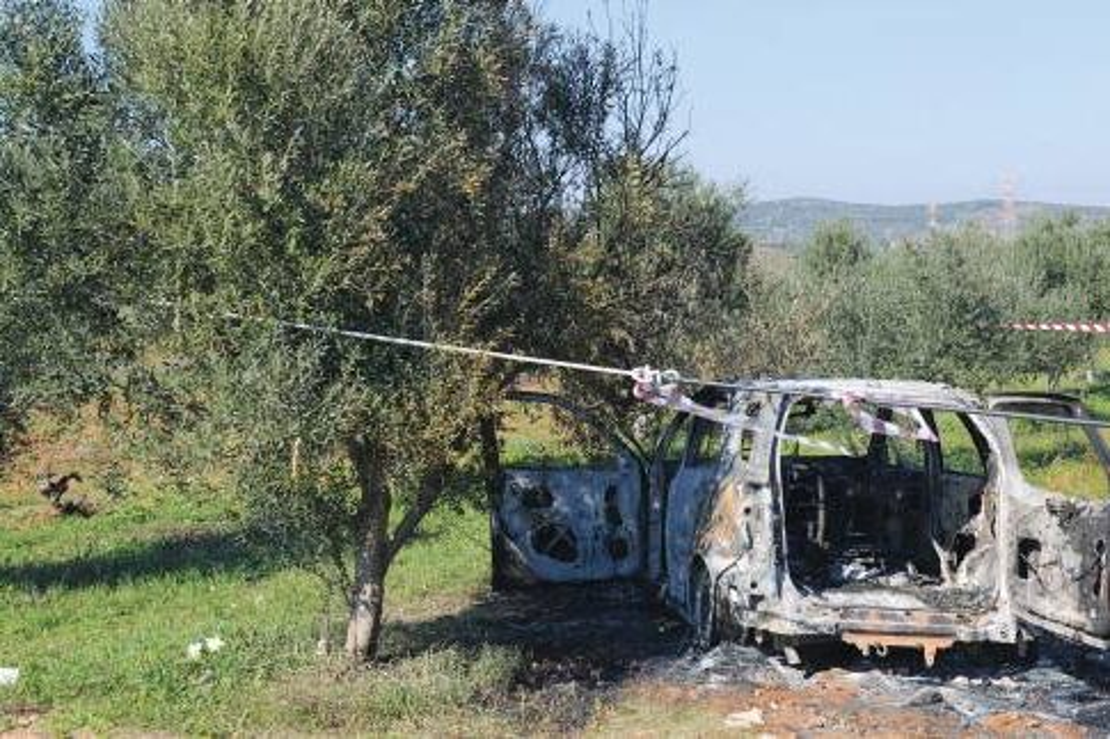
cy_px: 370
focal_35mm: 40
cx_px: 555
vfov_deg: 33.4
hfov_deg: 48.5
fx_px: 1233
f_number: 10
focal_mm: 40
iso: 400
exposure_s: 1/640
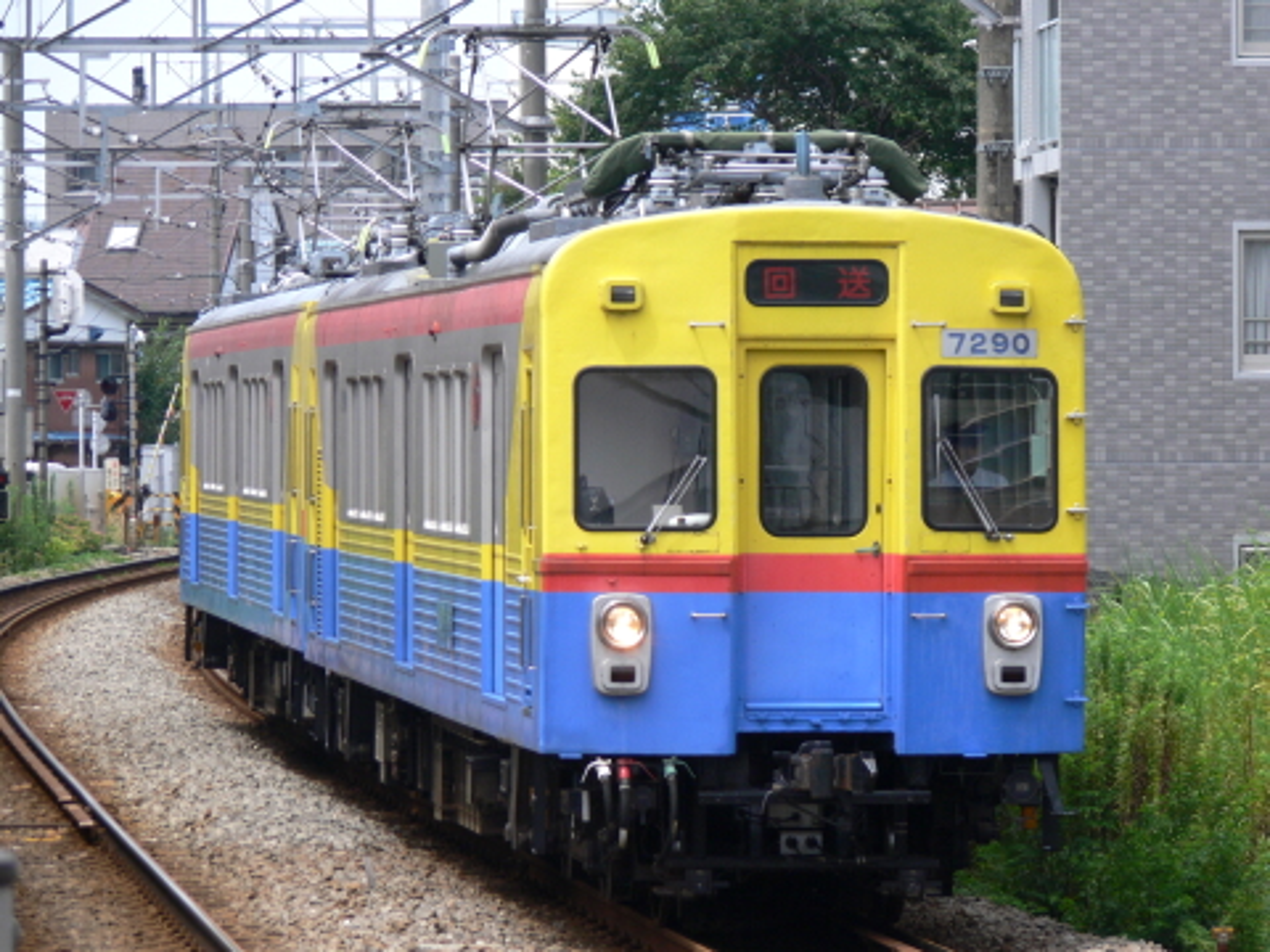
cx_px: 635
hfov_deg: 9.0
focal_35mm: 221
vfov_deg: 6.7
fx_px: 8108
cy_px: 476
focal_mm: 46.6
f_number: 4.5
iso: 100
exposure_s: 1/640
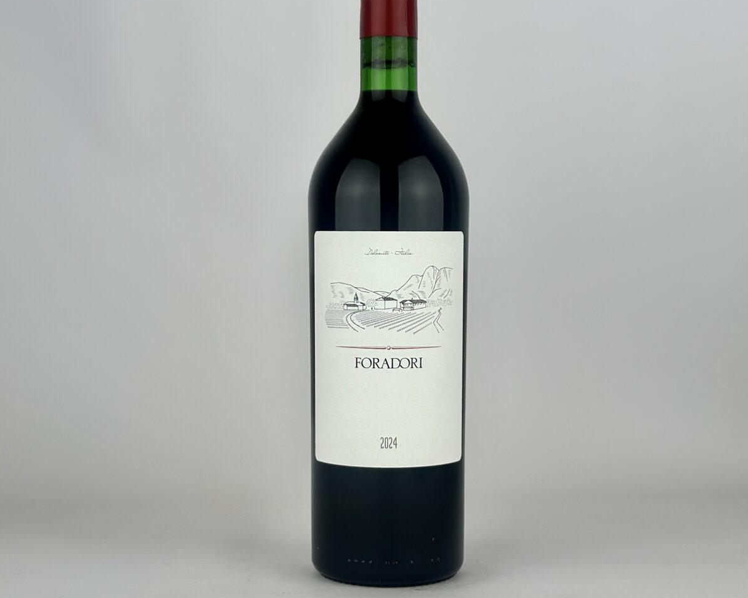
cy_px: 242
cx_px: 376
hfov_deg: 30.0
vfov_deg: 24.2
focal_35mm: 63
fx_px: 1395
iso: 80
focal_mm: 6.86
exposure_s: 1/1357
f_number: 1.78
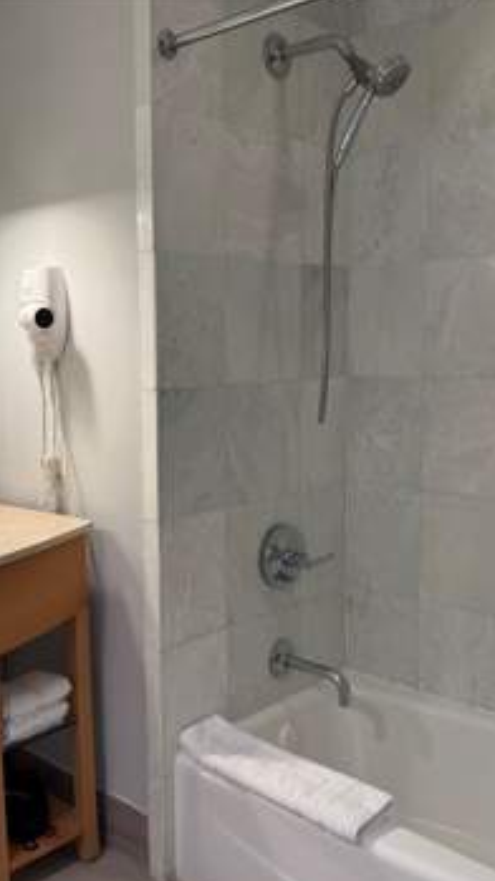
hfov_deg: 32.5
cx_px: 157
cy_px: 442
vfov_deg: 55.3
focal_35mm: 36
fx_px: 841
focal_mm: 6.76
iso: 100
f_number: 1.78
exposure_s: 1/122
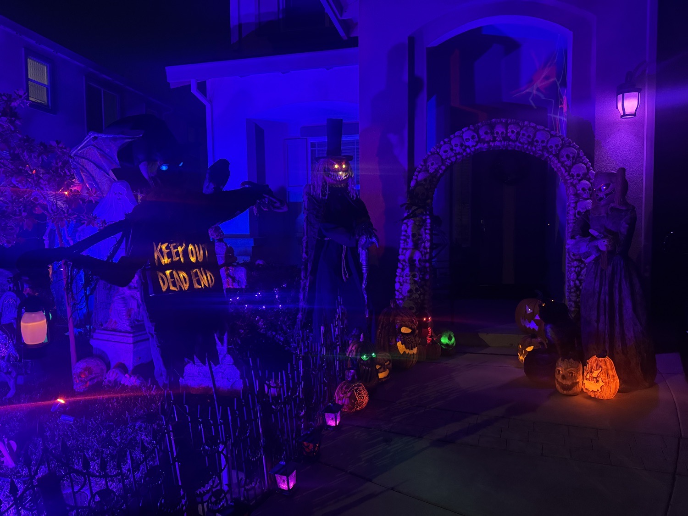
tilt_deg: -0.2
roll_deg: +0.2
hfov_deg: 71.6
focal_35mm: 24
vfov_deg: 56.8
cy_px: 258
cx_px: 344
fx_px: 477
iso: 800
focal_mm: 6.76
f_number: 1.78
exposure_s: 1/53
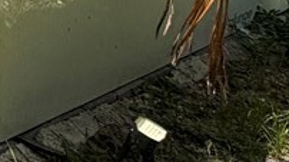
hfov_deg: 12.5
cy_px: -302
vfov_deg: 8.5
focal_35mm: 121
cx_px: -466
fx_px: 926
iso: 32
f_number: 2.2
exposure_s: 1/770
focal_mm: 2.22
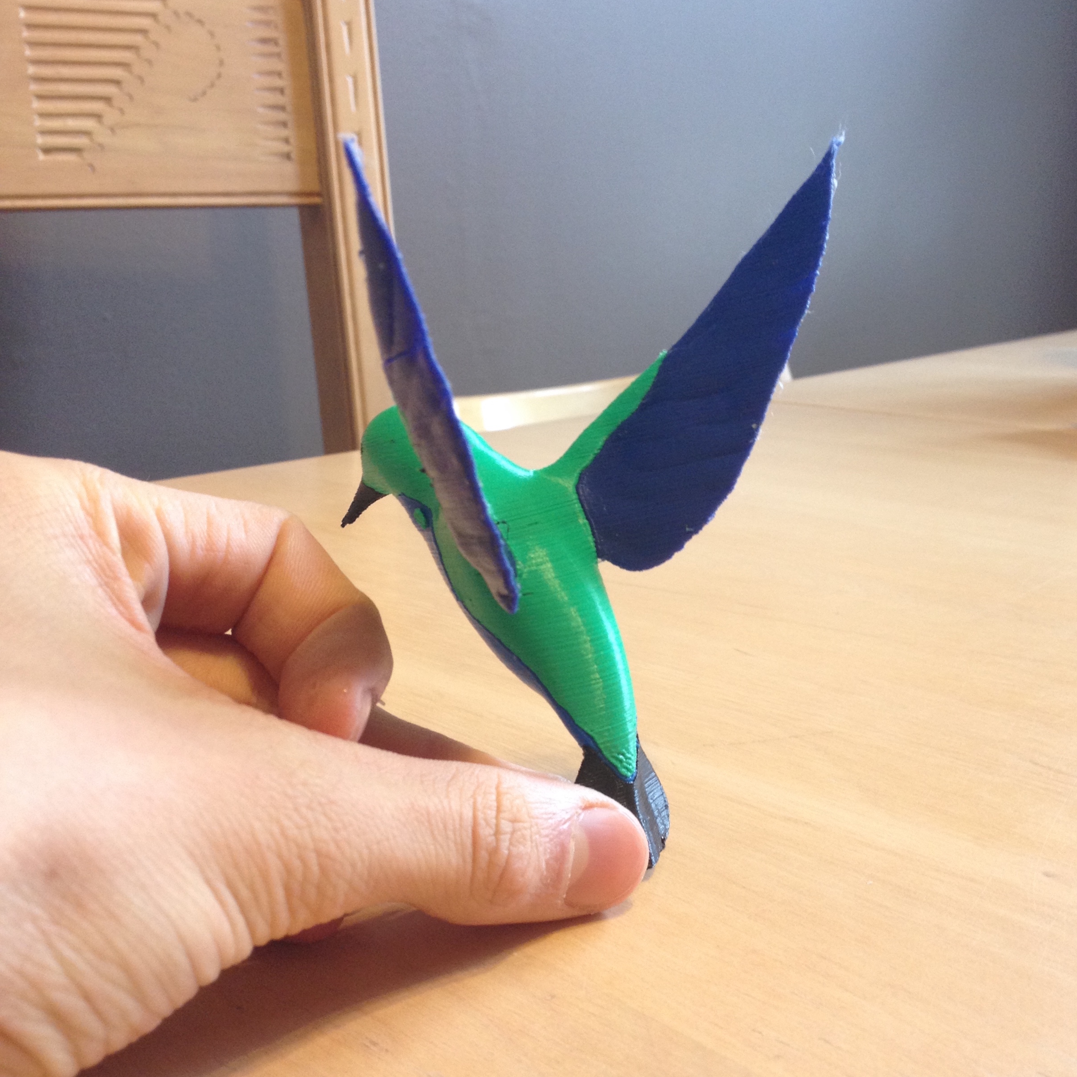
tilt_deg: -15.9
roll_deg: +0.3
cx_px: 547
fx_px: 1478
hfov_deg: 40.0
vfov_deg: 39.9
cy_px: 640
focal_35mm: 42
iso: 100
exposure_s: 1/20
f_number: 2.4
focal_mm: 4.28
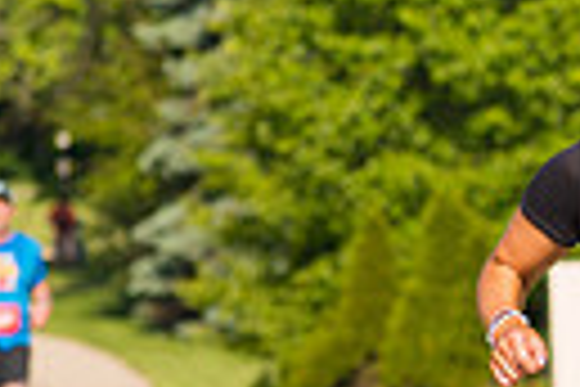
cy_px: 196
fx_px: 9779
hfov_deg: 3.4
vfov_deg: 2.3
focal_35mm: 607
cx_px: 818
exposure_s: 1/2000
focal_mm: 135
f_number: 5.6
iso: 400
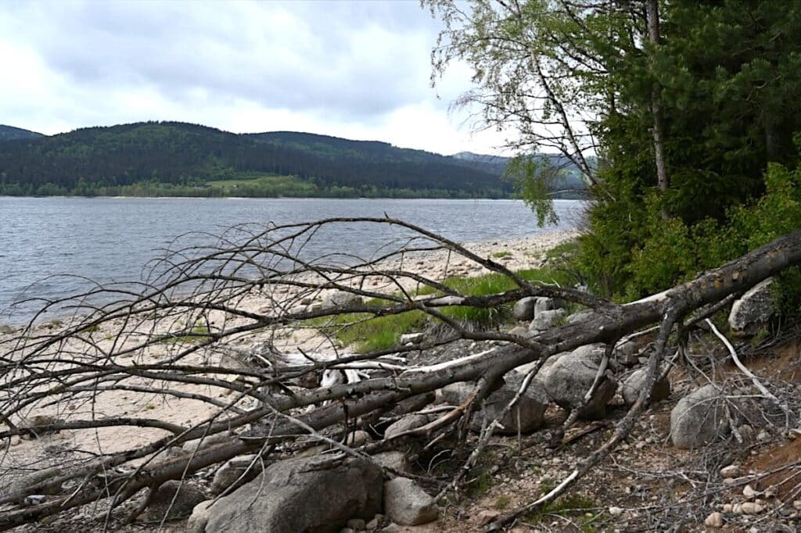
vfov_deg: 41.7
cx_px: 400
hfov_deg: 59.5
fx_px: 701
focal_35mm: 32
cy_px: 266
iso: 110
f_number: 5.6
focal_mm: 31.5
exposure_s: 1/250
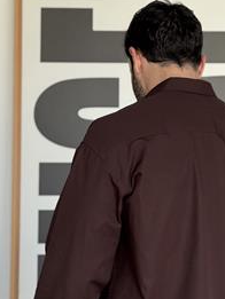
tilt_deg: +4.2
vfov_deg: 20.0
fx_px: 849
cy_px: 171
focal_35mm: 98
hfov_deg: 15.0
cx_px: 168
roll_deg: -0.5
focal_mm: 6.76
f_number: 1.78
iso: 80
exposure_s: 1/231
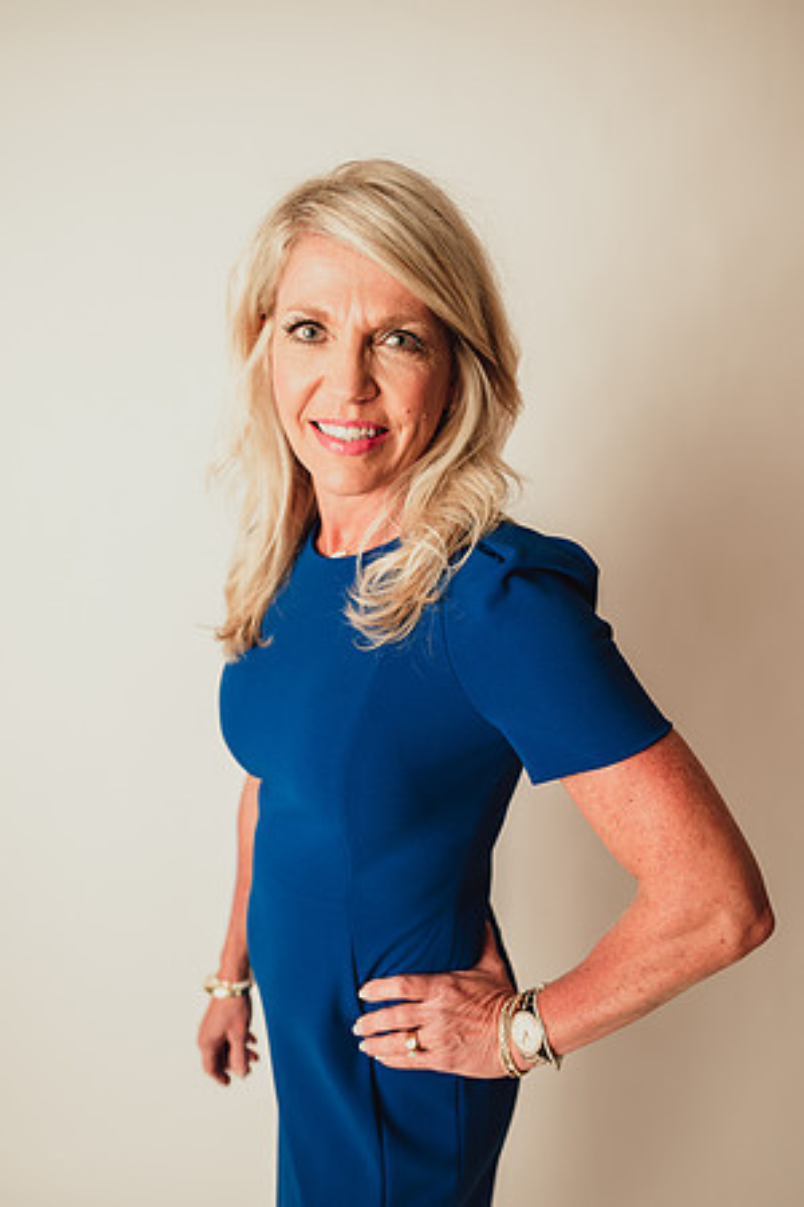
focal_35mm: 24
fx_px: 804
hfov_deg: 53.1
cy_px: 604
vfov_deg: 73.7
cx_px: 402
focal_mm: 24
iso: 125
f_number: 2.8
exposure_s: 1/160
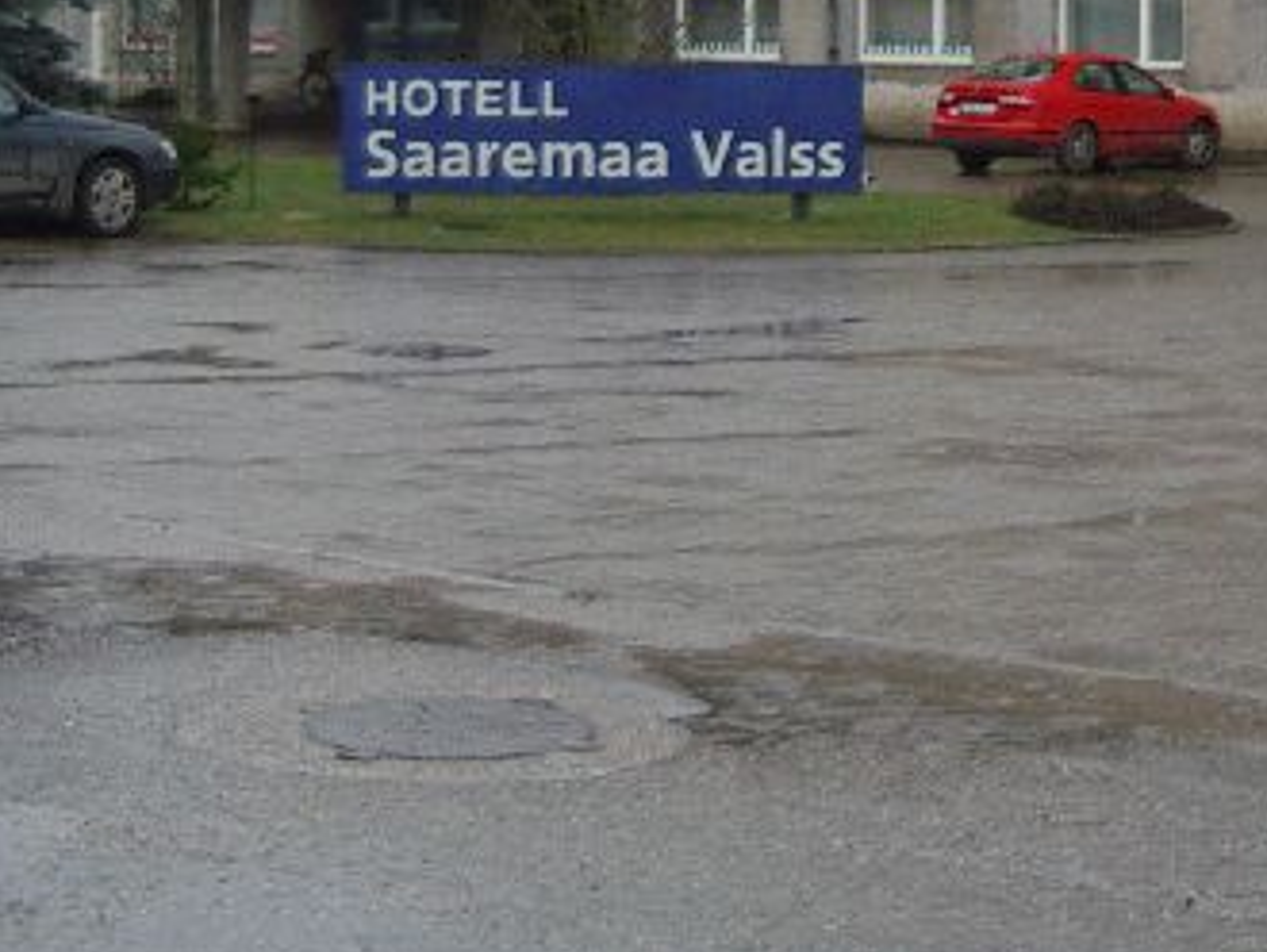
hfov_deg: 21.2
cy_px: -54
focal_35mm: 92
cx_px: 914
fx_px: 3370
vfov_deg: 15.7
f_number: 2.6
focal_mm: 5.8
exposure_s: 1/80
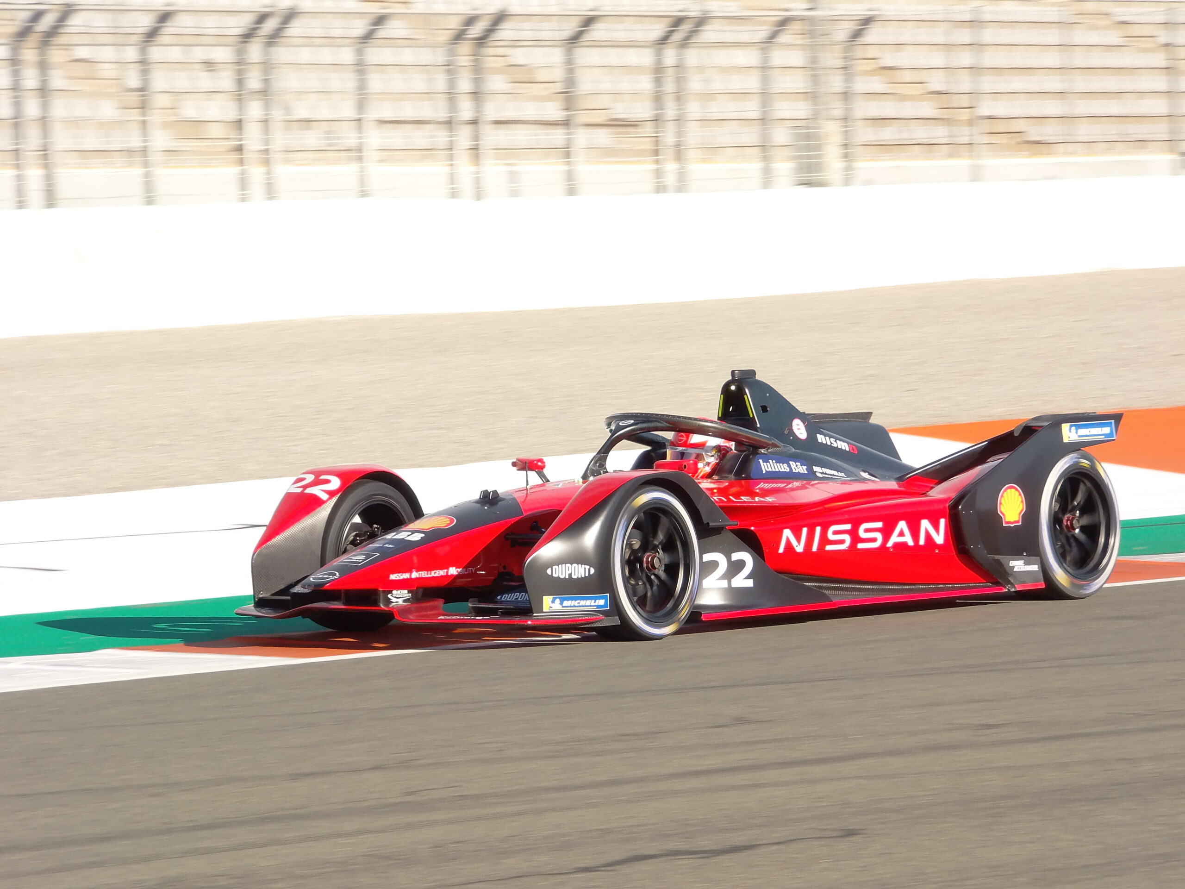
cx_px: 592
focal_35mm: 200
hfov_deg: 9.9
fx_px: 6847
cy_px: 444
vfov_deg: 7.4
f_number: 4.9
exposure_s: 1/500
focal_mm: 35.4
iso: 100
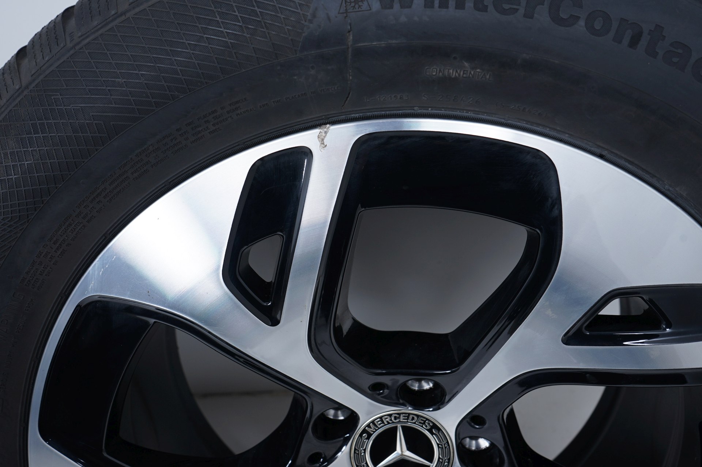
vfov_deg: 41.1
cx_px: 351
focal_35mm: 32
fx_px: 624
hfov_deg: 58.8
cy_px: 234
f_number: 7.1
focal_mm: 32
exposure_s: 1/100
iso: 250
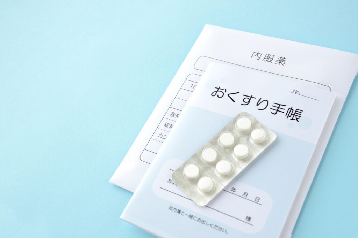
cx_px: 179
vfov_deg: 28.1
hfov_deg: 41.1
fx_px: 477
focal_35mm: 48
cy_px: 119
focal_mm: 48
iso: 640
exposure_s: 1/80
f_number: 10
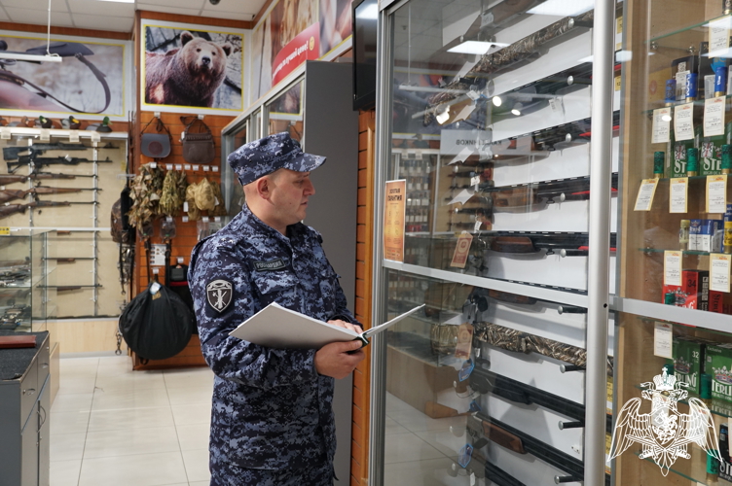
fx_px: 762
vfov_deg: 35.4
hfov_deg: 51.3
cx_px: 366
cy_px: 243
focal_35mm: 38
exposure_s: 1/160
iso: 800
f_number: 4
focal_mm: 25
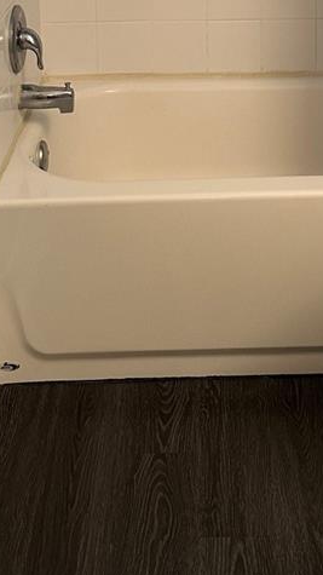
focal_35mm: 66
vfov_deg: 28.7
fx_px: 1005
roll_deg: -0.3
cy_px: -68
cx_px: 243
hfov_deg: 18.1
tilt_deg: -9.0
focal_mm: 6.86
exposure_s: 1/120
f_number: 1.78
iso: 200
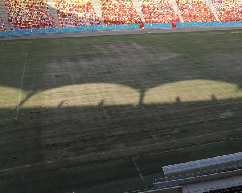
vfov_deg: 30.3
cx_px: 205
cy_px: 49
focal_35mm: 49
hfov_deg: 36.3
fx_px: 351
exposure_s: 1/1000
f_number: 4
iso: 200
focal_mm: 29
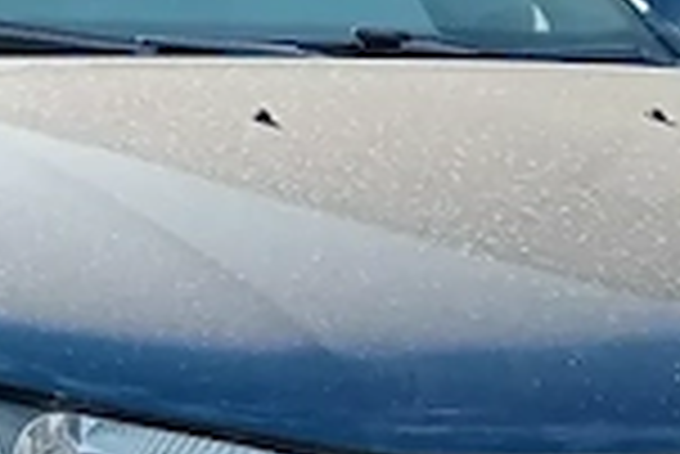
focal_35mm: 116
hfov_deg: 17.3
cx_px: 18
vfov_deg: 11.6
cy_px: 544
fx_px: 2193
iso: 100
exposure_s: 1/578
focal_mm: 3.98
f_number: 1.8
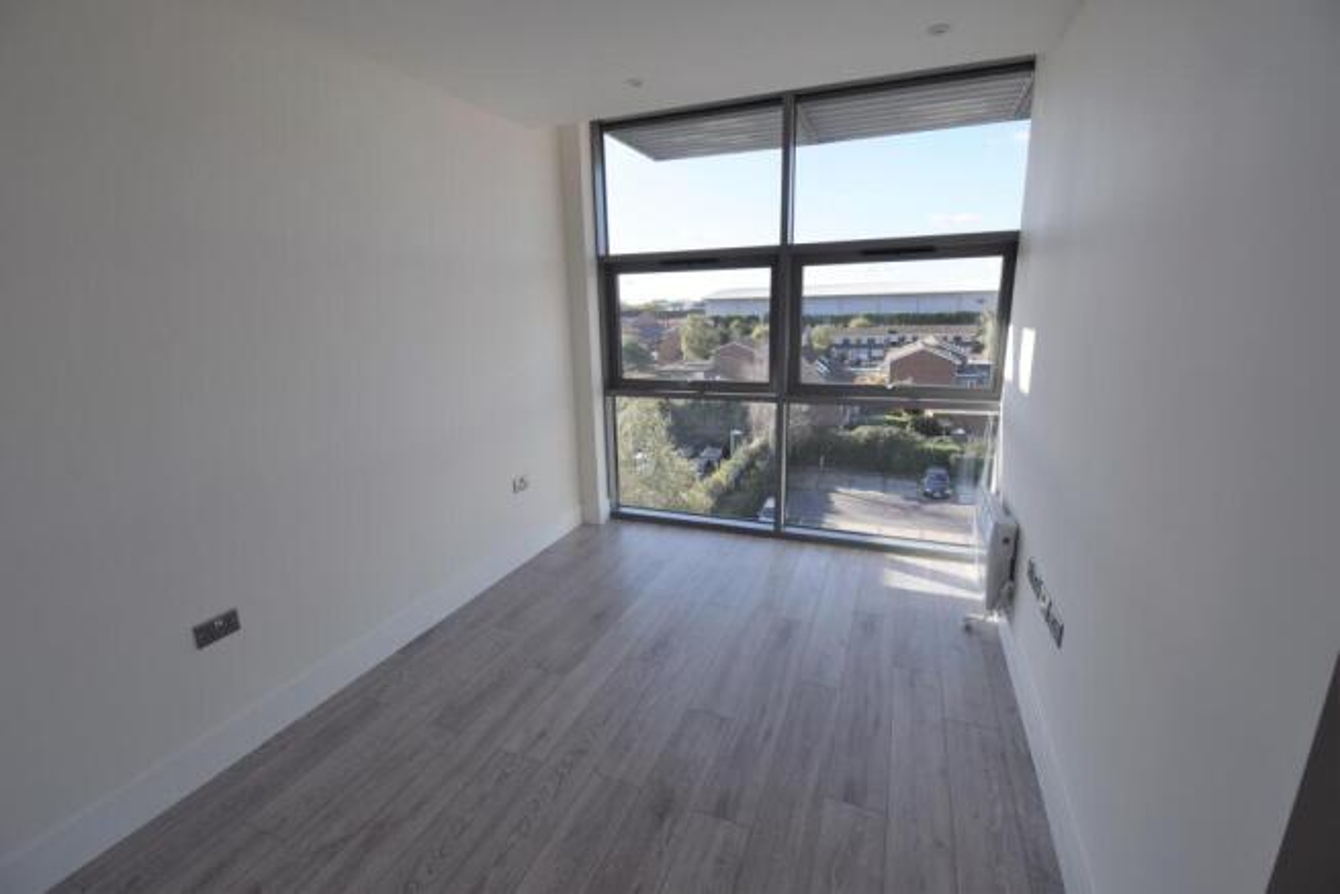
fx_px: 558
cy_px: 447
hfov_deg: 100.4
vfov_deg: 77.4
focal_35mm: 15
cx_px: 670
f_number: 8
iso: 360
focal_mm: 10
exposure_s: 1/250
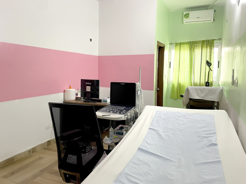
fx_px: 185
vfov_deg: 53.1
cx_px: 123
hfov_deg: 67.3
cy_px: 92
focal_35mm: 26
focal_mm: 4.2
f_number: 1.6
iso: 100
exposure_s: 1/50
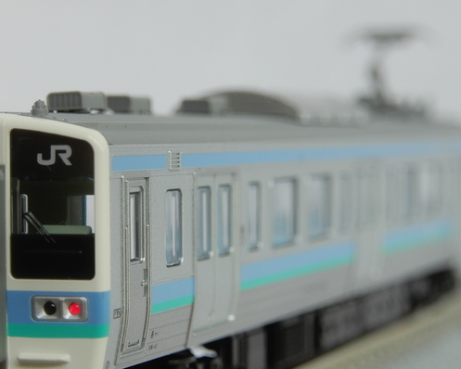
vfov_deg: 12.7
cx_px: 167
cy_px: 228
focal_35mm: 121
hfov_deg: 15.9
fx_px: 1652
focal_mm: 13.7
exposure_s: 1/30
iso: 80
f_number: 4.5
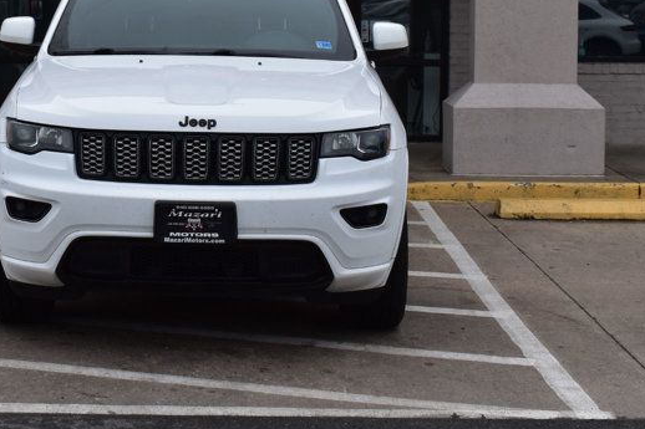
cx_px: 192
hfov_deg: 22.7
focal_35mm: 89
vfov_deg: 15.2
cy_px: 60
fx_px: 1594
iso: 320
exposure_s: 1/500
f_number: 11
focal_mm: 30
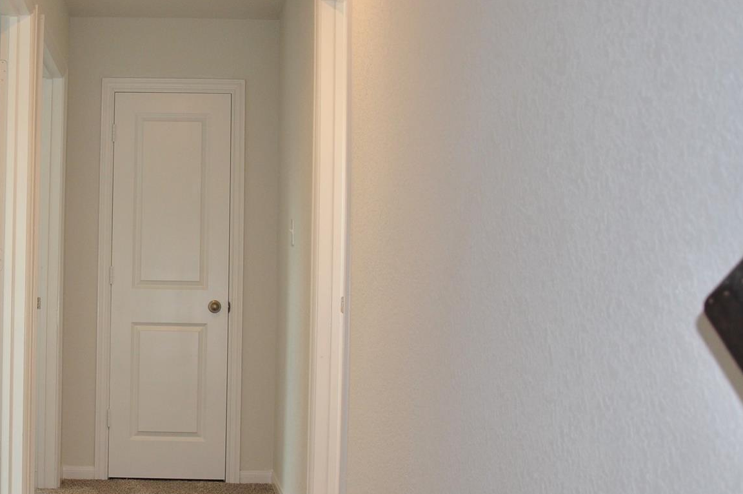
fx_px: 989
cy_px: 291
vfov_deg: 28.0
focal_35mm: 48
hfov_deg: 39.8
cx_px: 172
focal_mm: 18
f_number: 3.5
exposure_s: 1/60
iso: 400
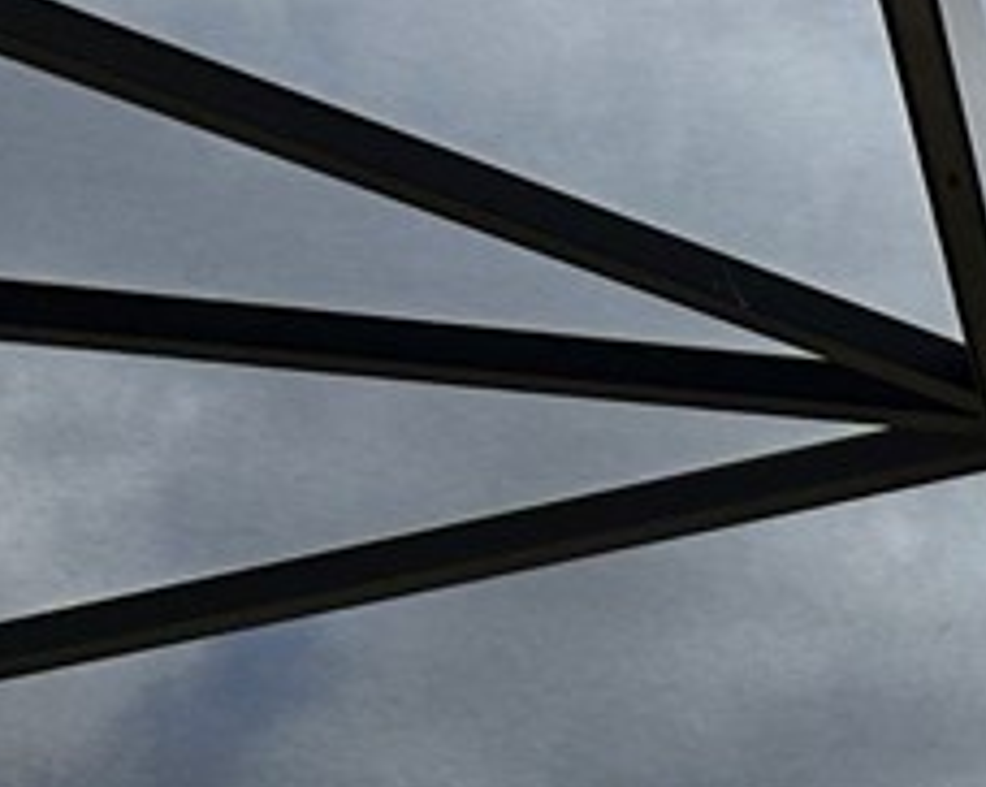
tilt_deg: +6.9
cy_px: 1959
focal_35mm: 178
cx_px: 2612
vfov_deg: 8.0
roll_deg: -0.2
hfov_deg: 9.3
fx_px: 5190
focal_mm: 5.7
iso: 50
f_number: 1.5
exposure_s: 1/4274
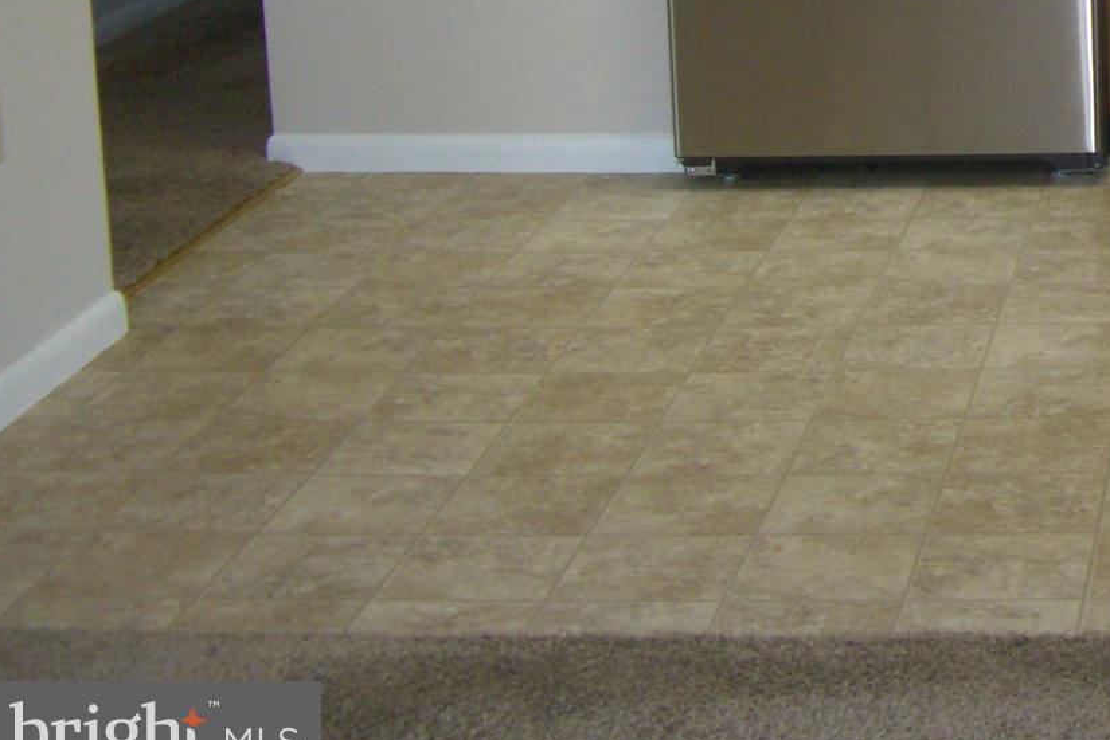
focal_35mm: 98
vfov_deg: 13.4
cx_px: 1361
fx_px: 3022
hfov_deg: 19.5
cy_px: -240
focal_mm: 7.9
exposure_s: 1/60
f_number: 2.8
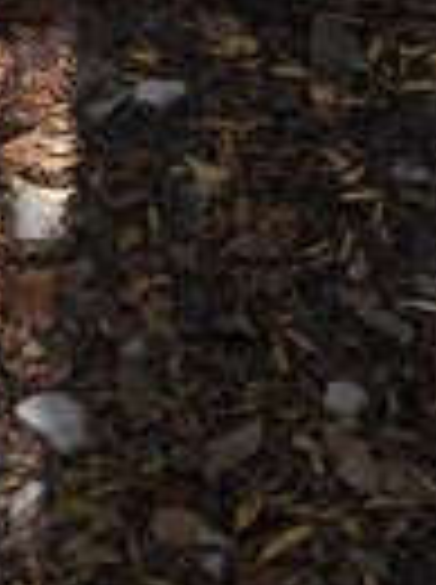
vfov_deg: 16.7
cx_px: -94
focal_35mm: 107
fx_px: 1803
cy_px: -302
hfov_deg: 13.4
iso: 40
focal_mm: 3.7
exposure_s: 1/100
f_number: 1.9
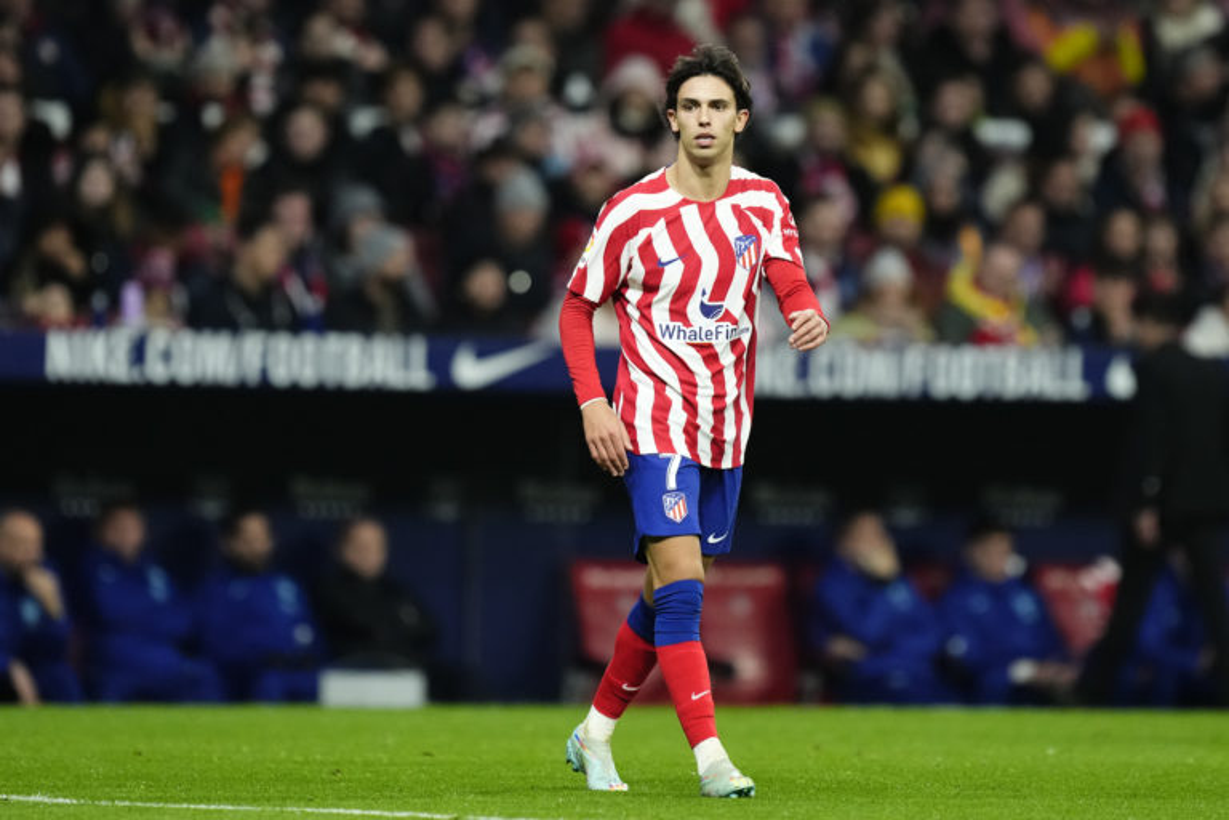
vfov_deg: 3.4
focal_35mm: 400
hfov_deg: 5.2
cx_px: 614
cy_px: 410
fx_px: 13654
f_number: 3.2
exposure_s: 1/1600
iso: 3200
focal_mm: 400
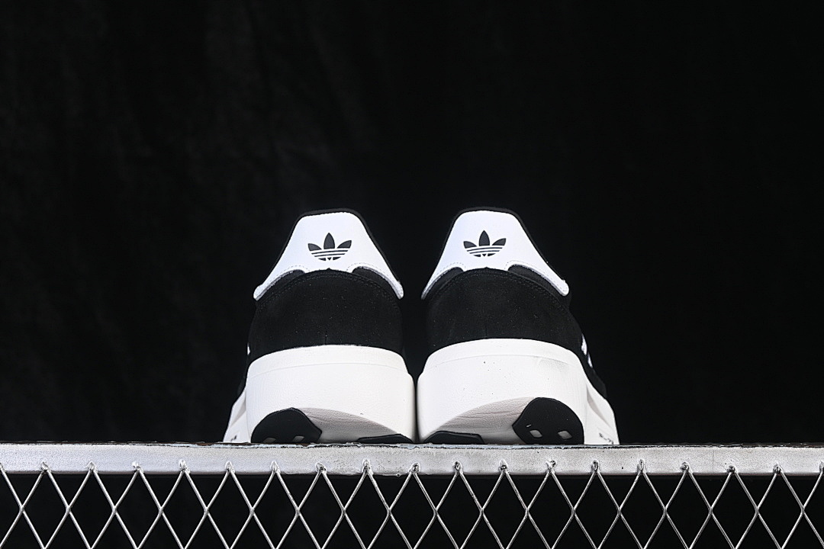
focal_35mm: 75
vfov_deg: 18.2
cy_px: 274
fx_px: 1717
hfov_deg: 27.0
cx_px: 412
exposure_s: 1/60
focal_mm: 50
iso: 160
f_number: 6.3
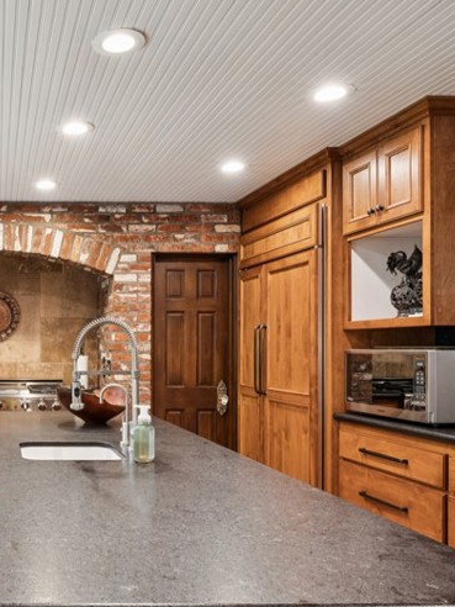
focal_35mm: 32
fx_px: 568
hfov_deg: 38.9
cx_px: 4
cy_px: 347
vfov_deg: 56.0
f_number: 13
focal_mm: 16.2
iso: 100
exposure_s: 1.6
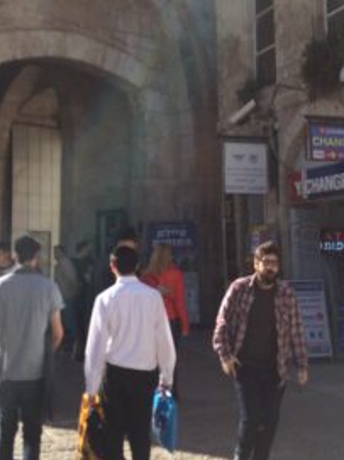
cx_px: 175
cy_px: 99
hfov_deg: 24.8
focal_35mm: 59
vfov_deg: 31.9
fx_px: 782
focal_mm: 4.12
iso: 32
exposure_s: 1/1414
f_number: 2.2
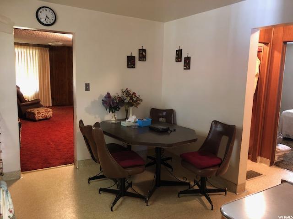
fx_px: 237
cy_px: 110
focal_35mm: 28
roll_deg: -1.6
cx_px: 146
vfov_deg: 49.7
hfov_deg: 63.4
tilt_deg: -8.4
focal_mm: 3.99
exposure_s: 1/11
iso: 100
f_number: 1.8
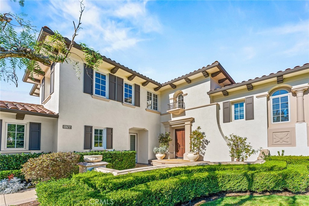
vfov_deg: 81.2
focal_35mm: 14
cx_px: 154
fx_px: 120
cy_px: 103
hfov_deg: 104.2
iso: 250
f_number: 6.3
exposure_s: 1/400
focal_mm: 14
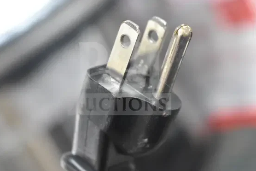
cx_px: 119
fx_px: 644
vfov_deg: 15.1
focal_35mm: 91
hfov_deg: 22.5
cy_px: 79
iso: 6400
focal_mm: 55
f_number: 6.3
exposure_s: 1/160
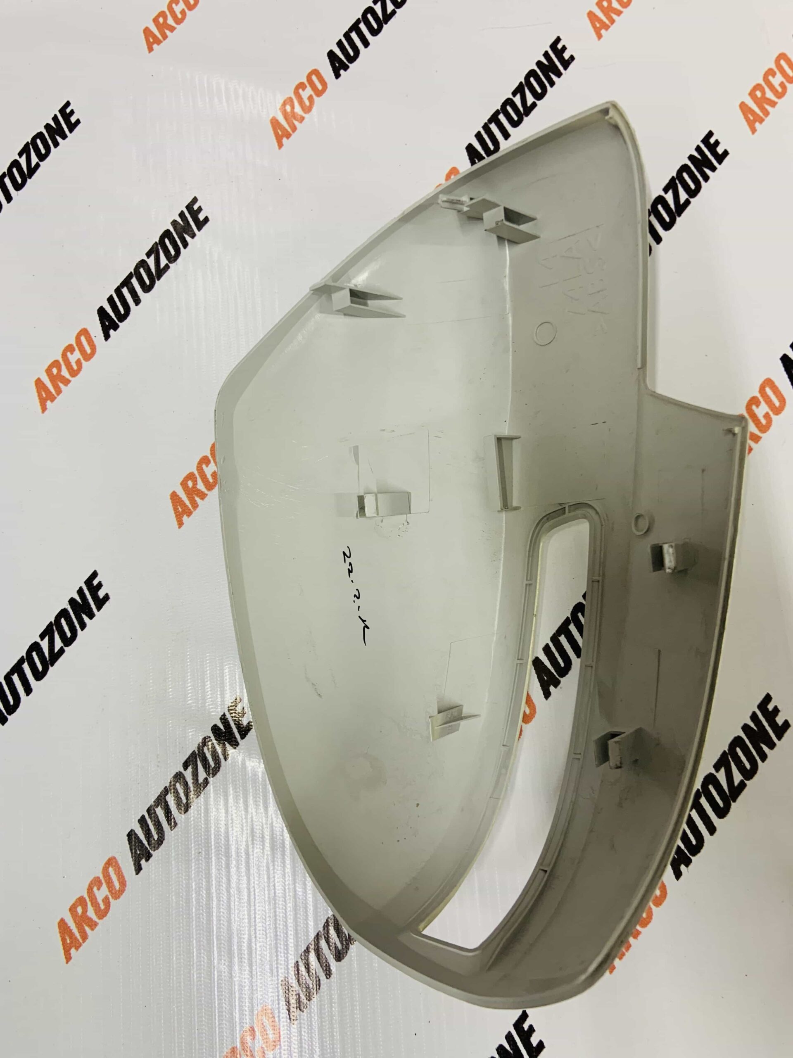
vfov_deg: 67.3
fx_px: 794
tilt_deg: -77.7
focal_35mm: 26
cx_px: 396
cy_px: 529
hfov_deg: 53.1
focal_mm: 4.25
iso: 100
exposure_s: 1/50
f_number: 1.8
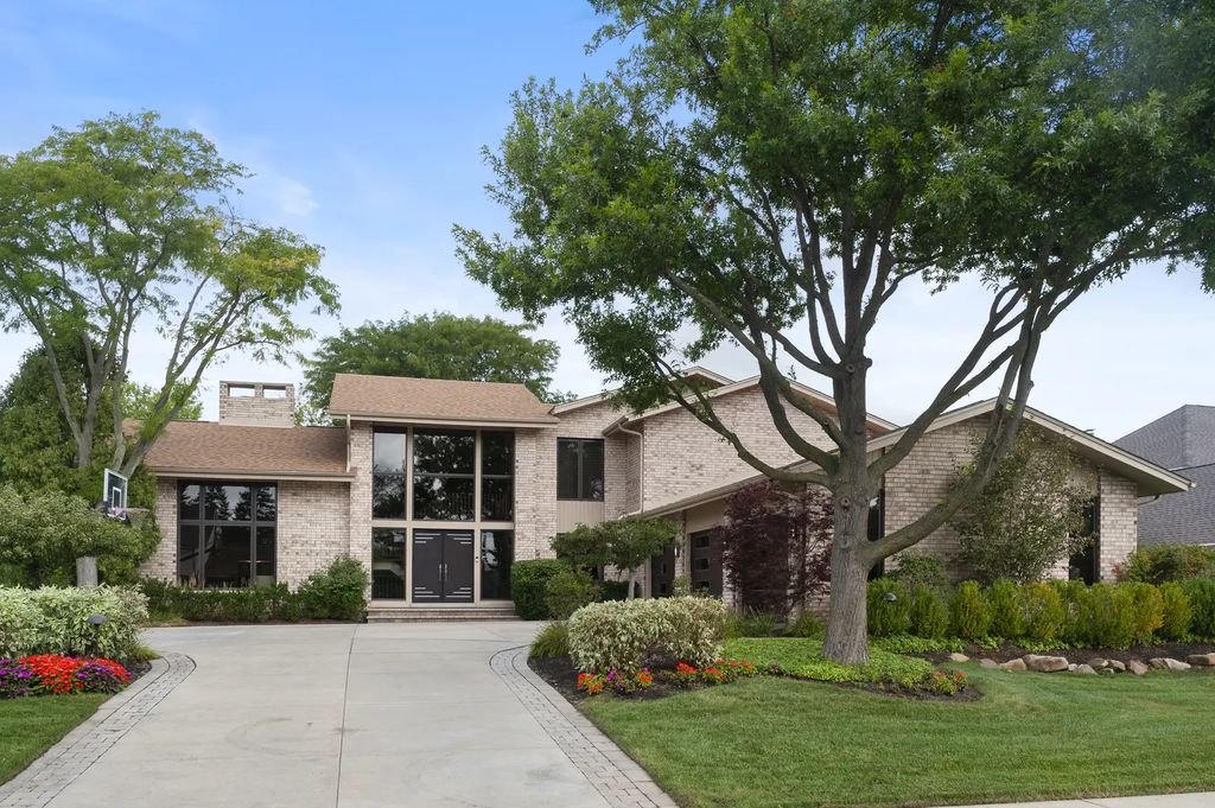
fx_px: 978
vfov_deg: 44.9
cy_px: 404
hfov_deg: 63.7
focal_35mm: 29
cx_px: 608
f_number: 8
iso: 400
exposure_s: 1/640
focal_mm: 29
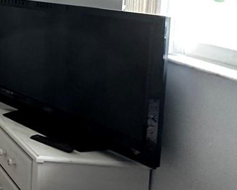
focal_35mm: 58
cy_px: -9
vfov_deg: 24.8
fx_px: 407
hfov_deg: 19.3
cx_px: -233
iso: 320
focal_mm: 2.22
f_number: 2.2
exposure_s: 1/99
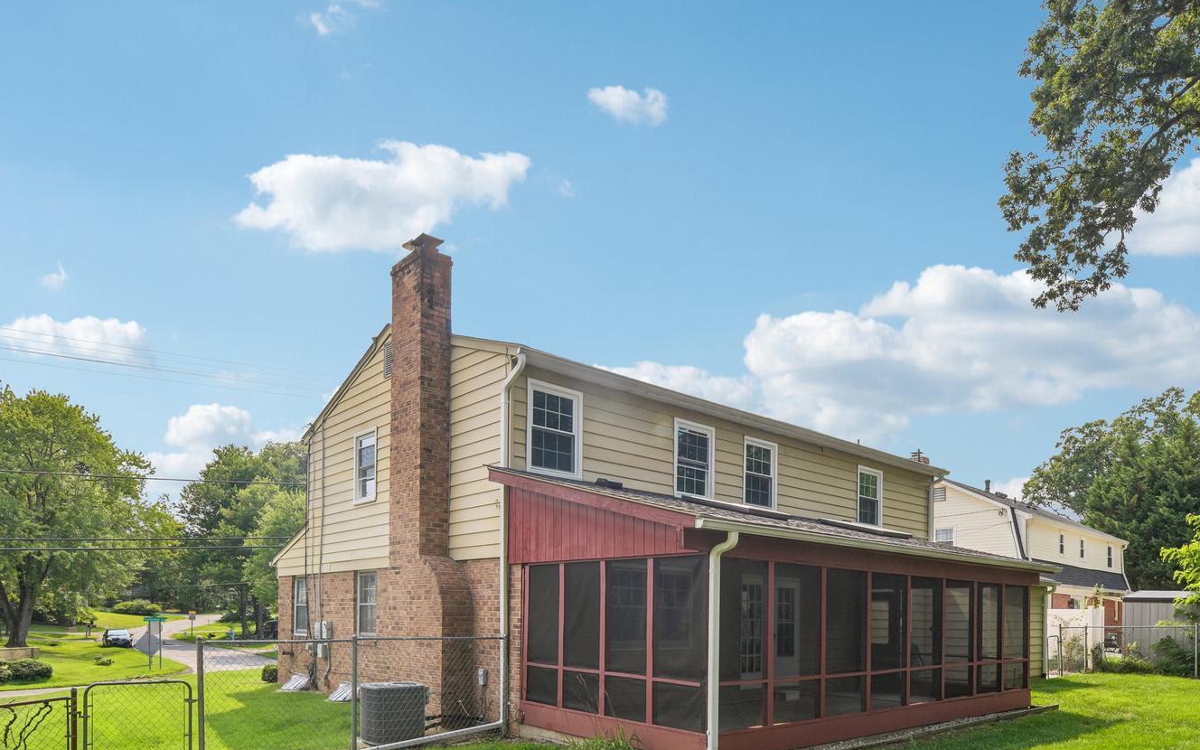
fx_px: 719
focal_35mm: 22
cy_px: 490
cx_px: 657
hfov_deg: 79.4
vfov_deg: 54.1
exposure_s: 1/250
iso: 100
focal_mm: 14
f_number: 8
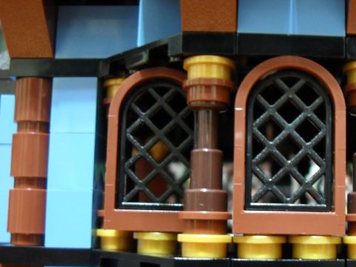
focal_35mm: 58
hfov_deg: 32.3
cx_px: 290
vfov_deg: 25.2
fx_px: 596
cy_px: 163
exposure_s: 1/2
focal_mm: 6.2
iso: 200
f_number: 2.8
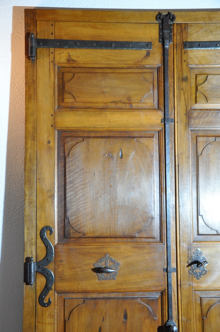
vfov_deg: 43.7
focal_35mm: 45
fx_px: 414
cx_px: 110
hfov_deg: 29.8
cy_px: 166
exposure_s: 1/30
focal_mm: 30
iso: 800
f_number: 5.6
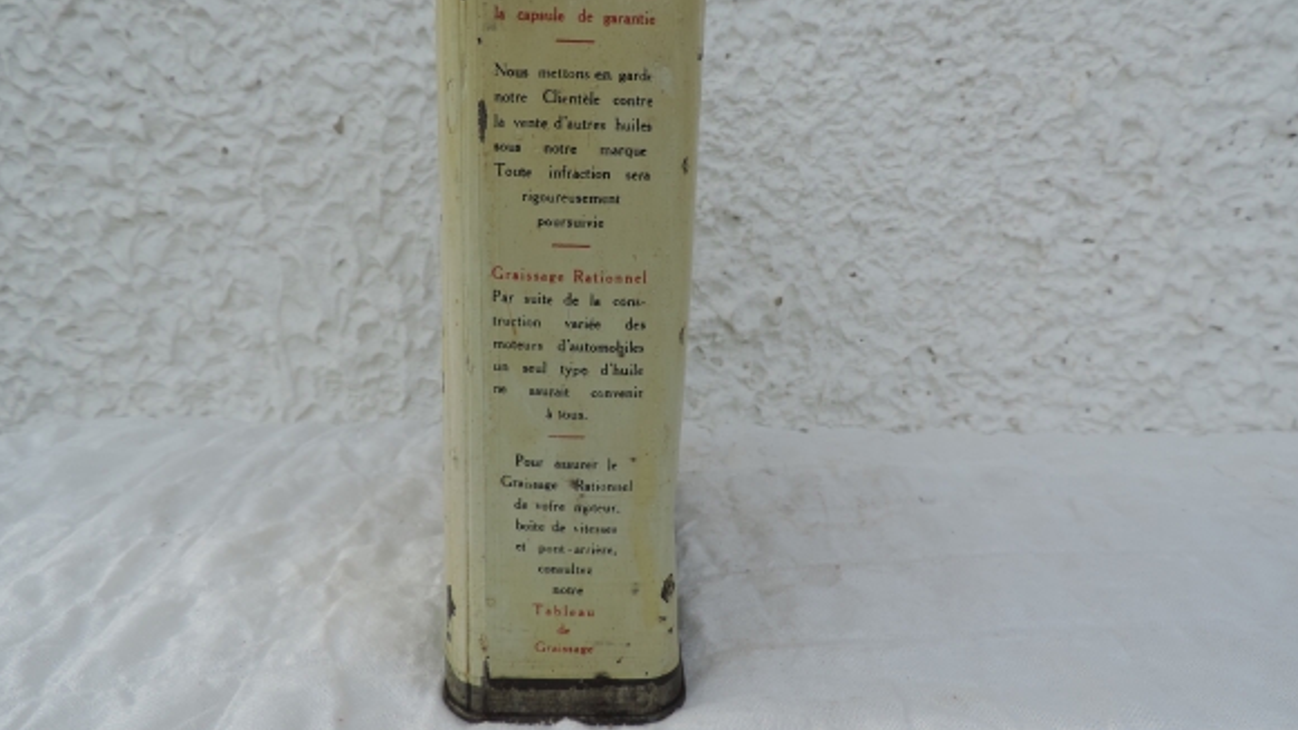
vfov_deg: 42.7
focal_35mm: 27
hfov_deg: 69.8
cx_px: 630
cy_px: 292
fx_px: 929
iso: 80
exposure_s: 1/800
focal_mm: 4.3
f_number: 3
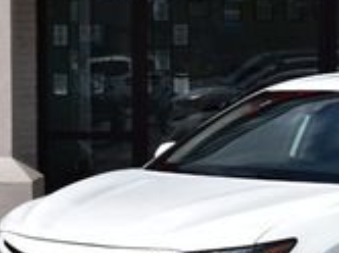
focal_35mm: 189
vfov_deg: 7.8
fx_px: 1848
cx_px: 290
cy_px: 129
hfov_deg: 10.4
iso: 200
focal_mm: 34
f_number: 11
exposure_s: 1/640
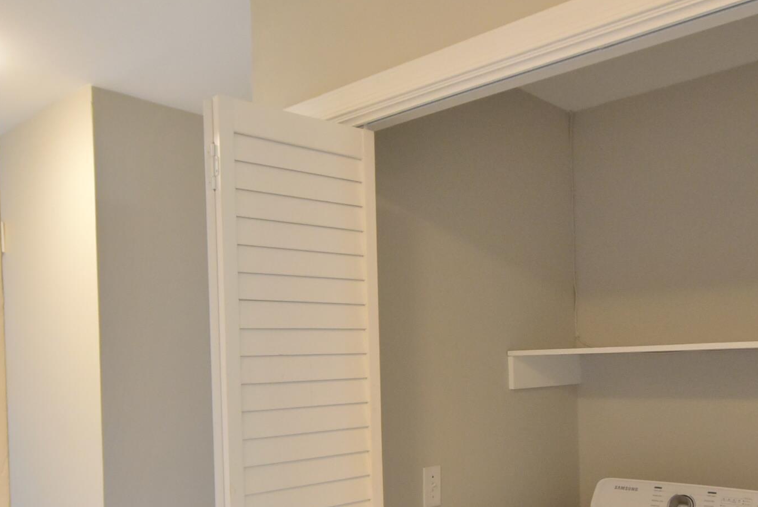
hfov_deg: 56.9
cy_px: 346
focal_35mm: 33
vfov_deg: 39.5
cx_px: 439
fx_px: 695
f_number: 3.5
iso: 1250
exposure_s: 1/125
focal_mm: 10
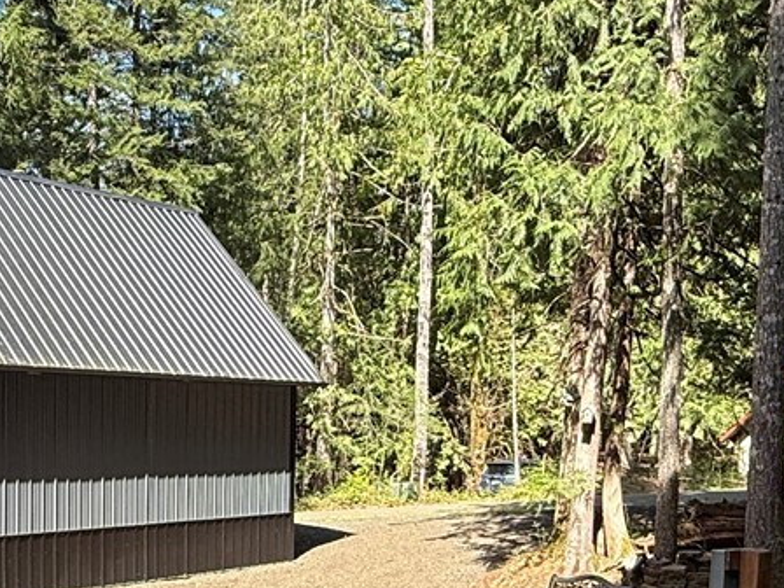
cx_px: 214
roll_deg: -1.0
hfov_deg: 37.4
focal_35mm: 50
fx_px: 1132
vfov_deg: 28.2
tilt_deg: -4.0
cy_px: 509
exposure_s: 1/482
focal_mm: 2.22
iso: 50
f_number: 2.2
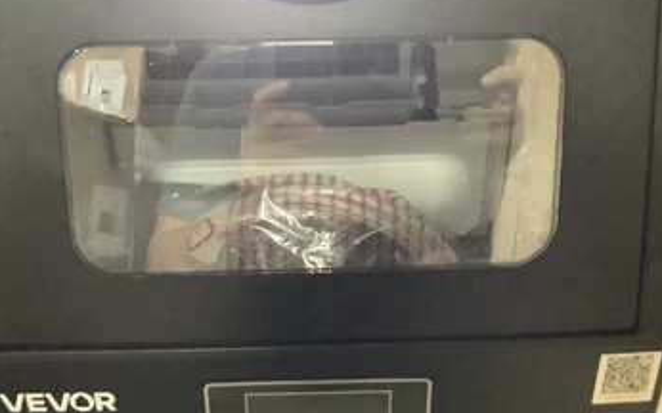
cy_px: 182
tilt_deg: -25.9
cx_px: 318
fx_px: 685
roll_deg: -0.9
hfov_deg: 51.5
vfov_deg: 33.5
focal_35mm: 38
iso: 640
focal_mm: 3.3
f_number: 2.4
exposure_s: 1/24
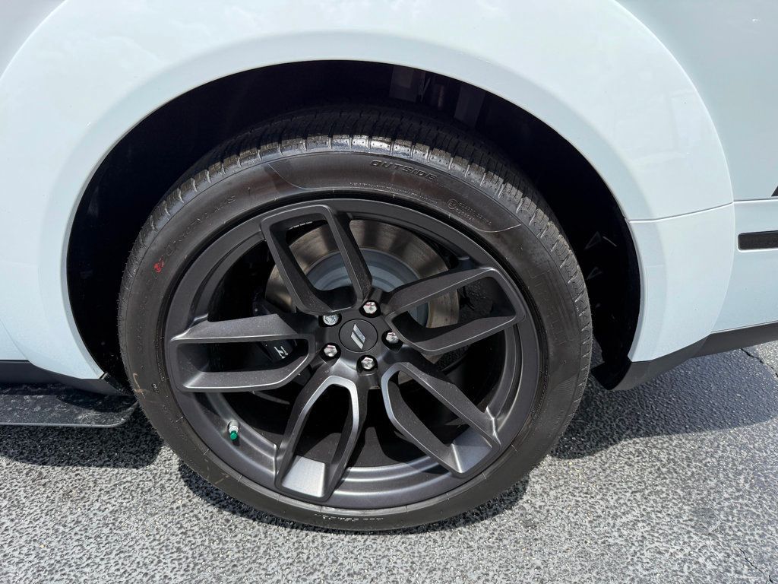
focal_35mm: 24
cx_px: 389
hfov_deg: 71.6
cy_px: 292
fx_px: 539
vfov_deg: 56.8
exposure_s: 1/2445
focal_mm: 6.76
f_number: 1.78
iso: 100
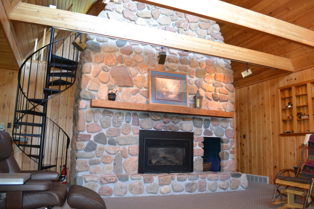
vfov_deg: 47.9
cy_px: 104
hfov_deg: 67.4
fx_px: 235
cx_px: 157
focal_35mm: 27
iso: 1600
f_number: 3.5
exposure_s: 1/60
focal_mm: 18
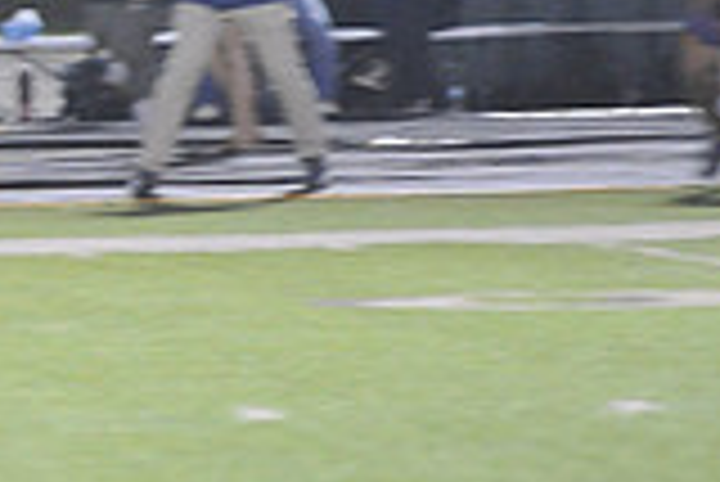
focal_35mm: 723
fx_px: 14473
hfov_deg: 2.8
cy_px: 104
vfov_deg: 1.9
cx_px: -500
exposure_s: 1/160
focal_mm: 200
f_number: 4
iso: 4000
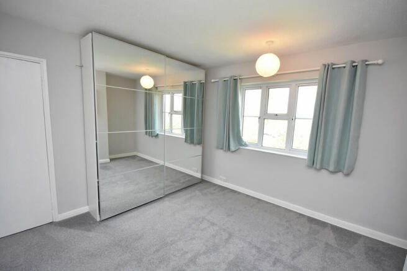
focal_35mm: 15
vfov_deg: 77.4
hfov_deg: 100.4
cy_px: 136
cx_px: 204
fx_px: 170
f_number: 6.3
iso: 800
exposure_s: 1/160
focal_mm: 10
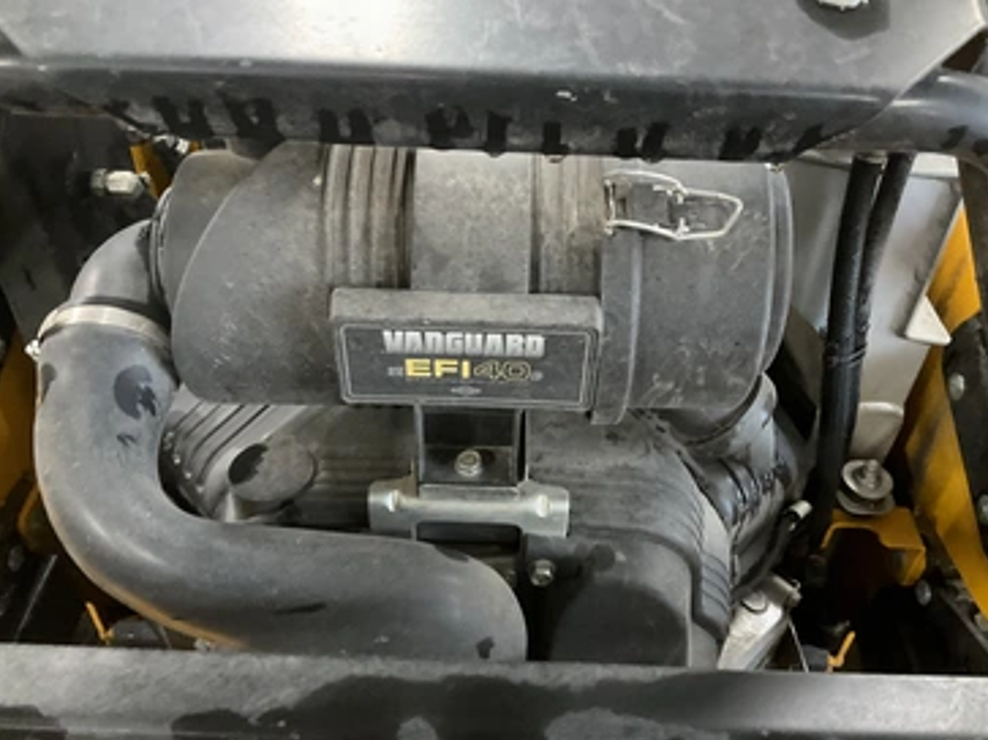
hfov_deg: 56.8
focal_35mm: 32
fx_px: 913
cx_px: 512
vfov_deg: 44.1
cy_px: 386
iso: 500
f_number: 1.8
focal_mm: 3
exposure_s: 1/30
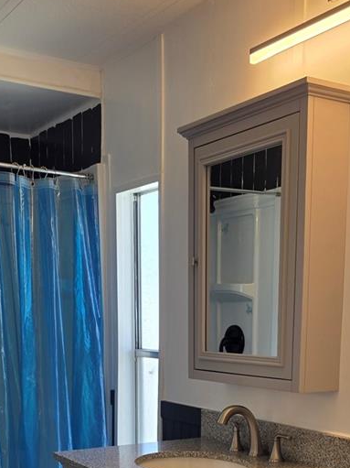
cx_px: 210
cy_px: 437
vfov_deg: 33.3
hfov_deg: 27.0
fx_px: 728
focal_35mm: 54
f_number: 1.7
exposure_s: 1/120
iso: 50
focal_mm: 6.25
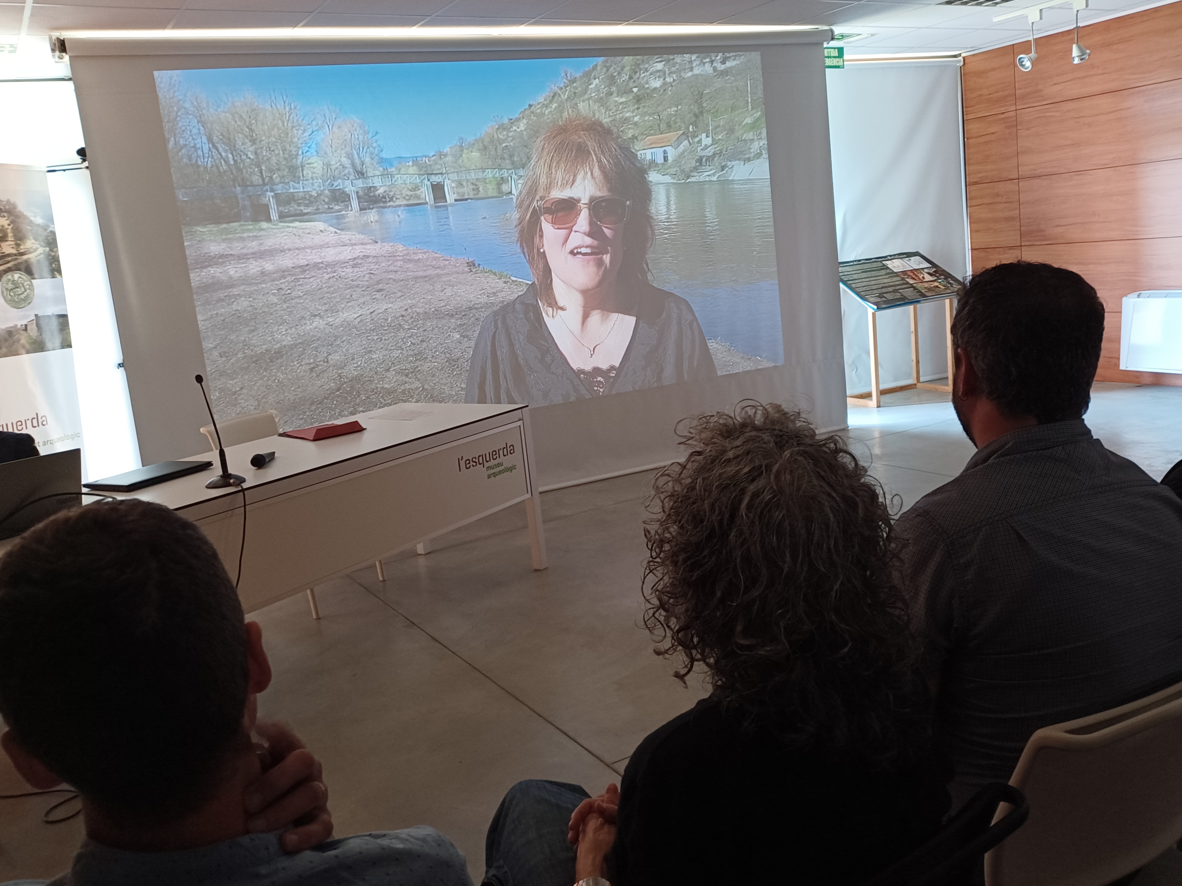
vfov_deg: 46.7
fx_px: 1024
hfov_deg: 59.9
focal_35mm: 30
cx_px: 617
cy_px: 399
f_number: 1.8
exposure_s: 1/25
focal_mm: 4.6
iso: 400
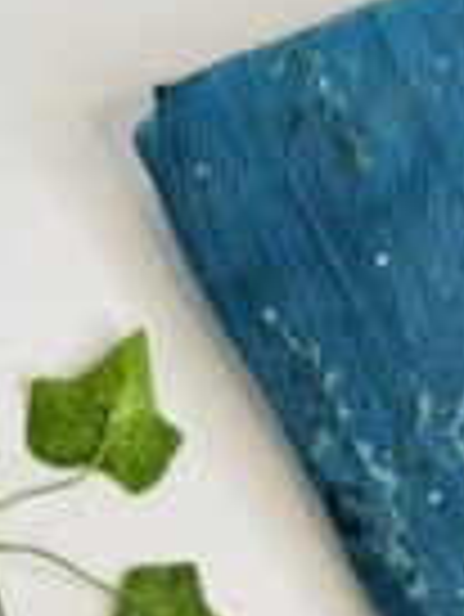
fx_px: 1356
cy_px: 733
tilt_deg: -78.0
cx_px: 563
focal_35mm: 76
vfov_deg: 23.5
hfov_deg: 18.4
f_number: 1.6
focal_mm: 5.1
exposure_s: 1/121
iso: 40
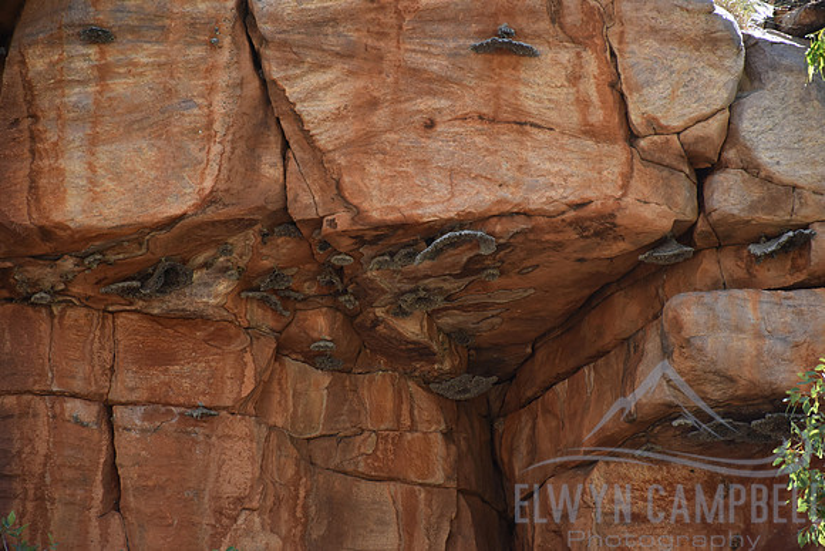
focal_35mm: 210
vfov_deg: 6.5
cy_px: 276
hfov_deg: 9.8
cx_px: 412
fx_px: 4813
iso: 400
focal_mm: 140
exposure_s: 1/250
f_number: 5.6
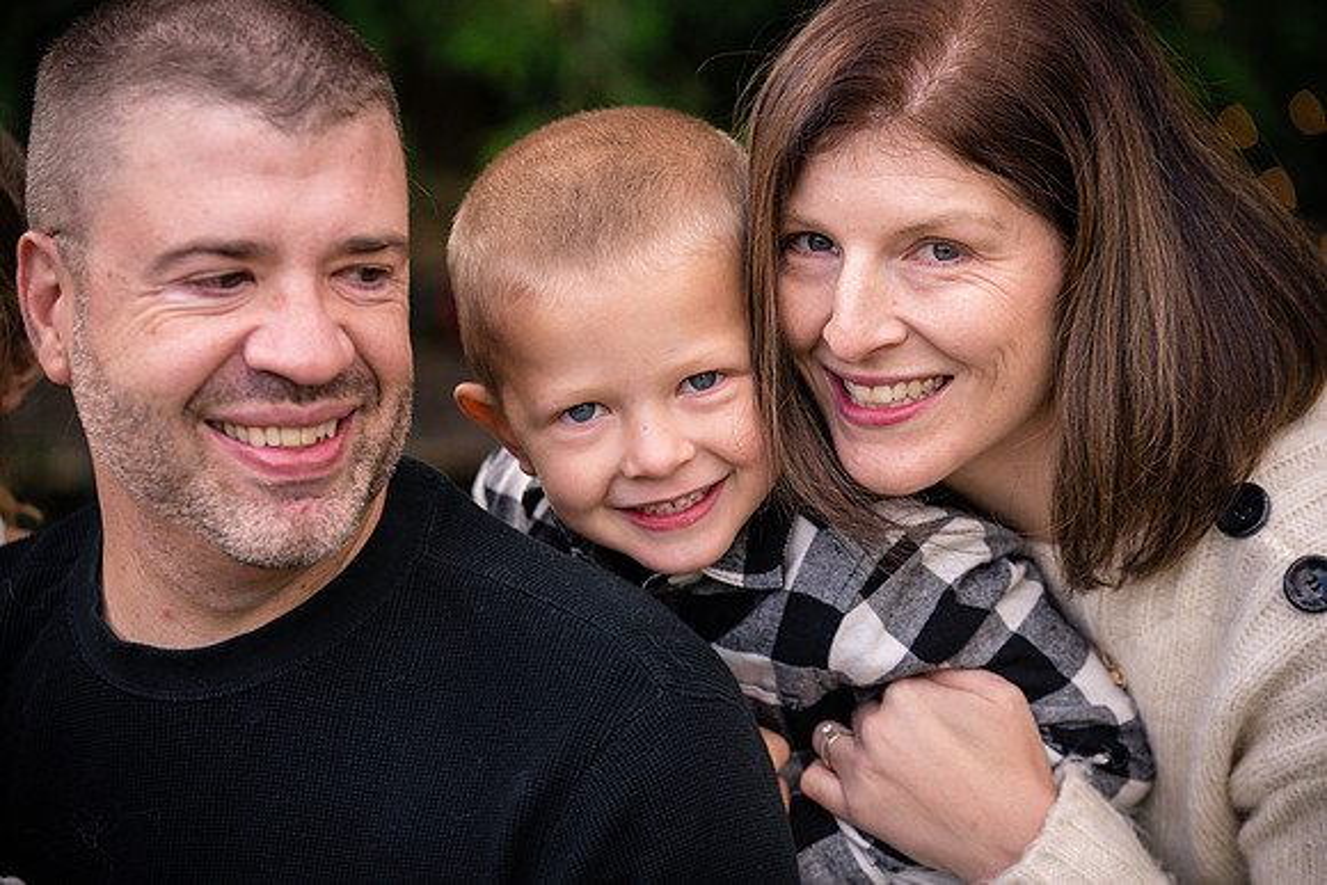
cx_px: 664
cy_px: 442
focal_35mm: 135
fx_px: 4977
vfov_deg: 10.2
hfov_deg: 15.2
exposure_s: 1/1000
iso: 400
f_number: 3.5
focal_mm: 135
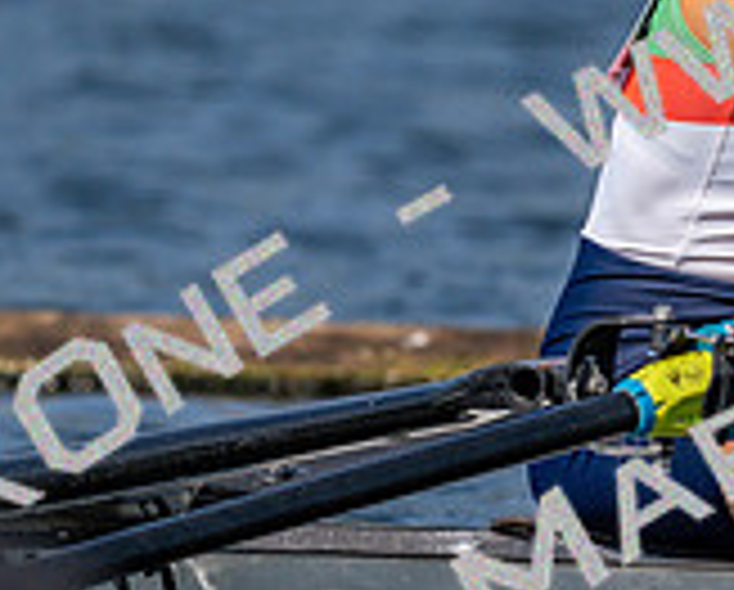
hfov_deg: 1.7
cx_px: 1081
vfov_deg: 1.4
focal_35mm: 1138
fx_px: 24766
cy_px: 182
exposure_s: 1/2000
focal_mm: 341
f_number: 6.3
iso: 200
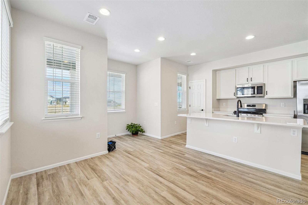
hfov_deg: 100.4
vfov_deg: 77.3
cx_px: 154
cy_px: 102
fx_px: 128
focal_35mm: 15
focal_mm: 10
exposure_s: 1/50
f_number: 8
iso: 800
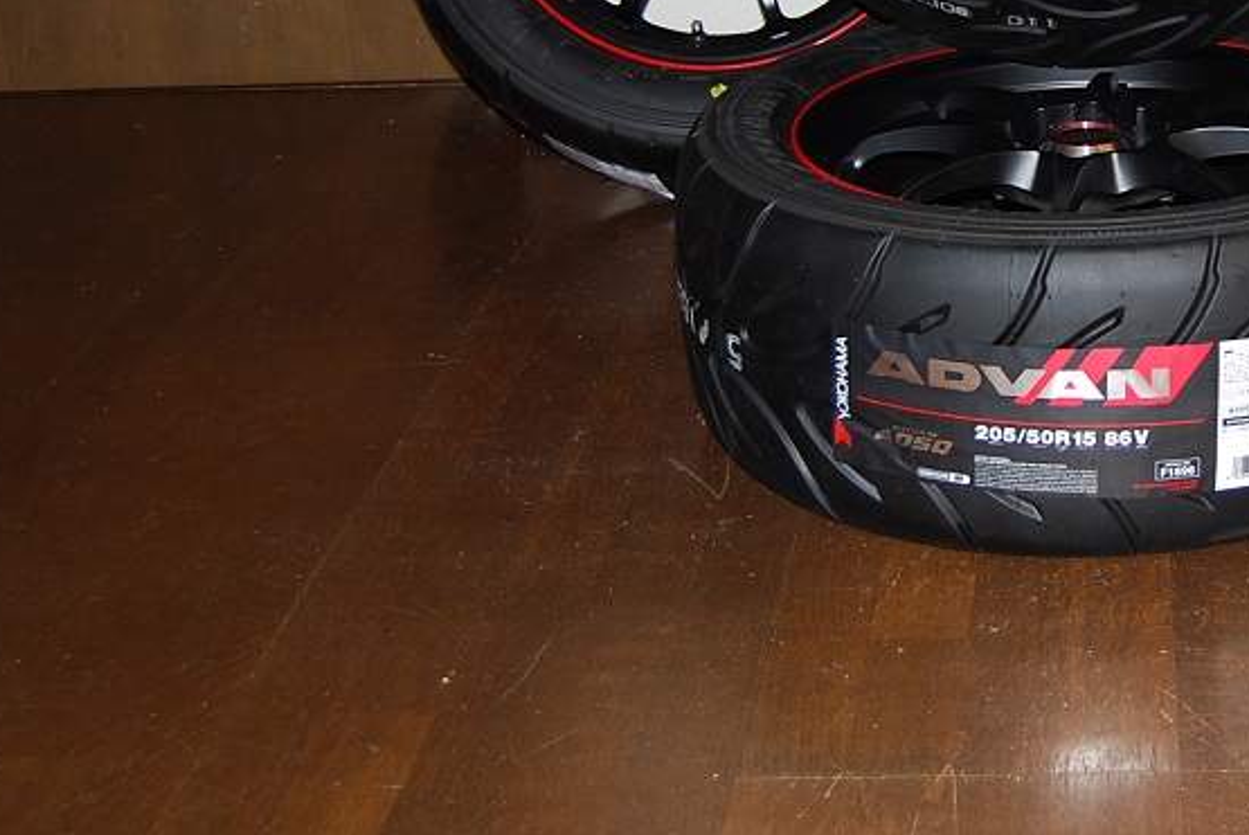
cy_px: 170
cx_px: 1082
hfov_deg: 27.2
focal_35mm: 72
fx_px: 2500
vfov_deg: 18.8
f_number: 4
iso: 200
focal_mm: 26
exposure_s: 1/60
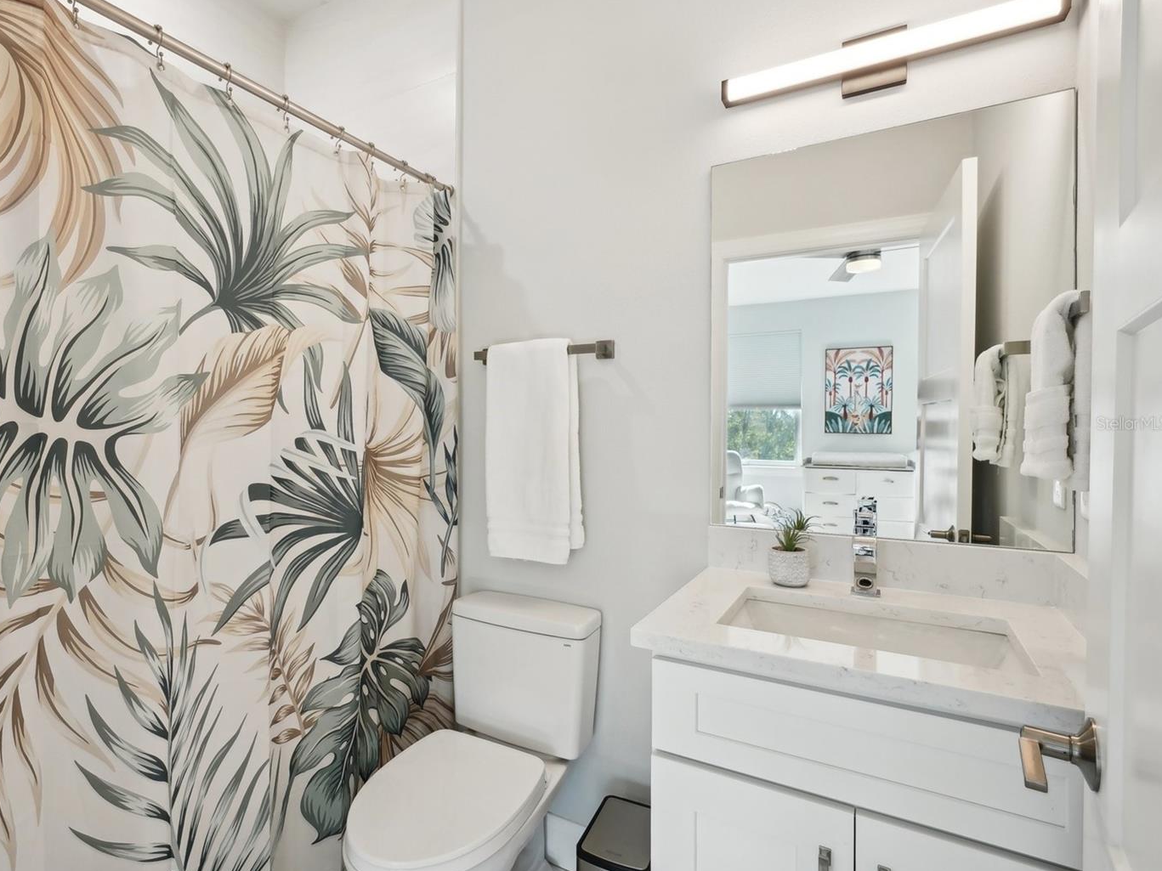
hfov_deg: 87.1
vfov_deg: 71.6
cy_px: 423
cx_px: 492
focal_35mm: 18
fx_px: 604
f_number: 8
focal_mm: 16
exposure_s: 1/40
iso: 500
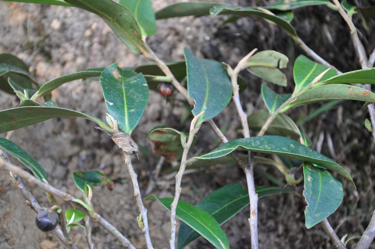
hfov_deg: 20.6
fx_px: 1030
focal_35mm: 99
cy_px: 124
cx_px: 188
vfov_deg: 13.8
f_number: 5.3
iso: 400
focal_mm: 66
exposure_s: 1/80
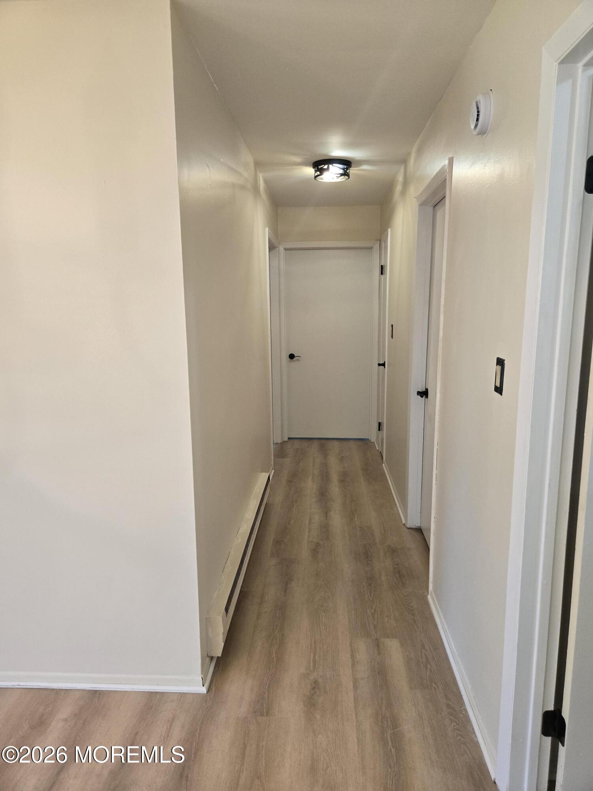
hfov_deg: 58.9
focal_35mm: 23
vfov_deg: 73.9
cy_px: 396
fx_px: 525
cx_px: 296
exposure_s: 1/120
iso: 160
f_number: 1.8
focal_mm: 5.4
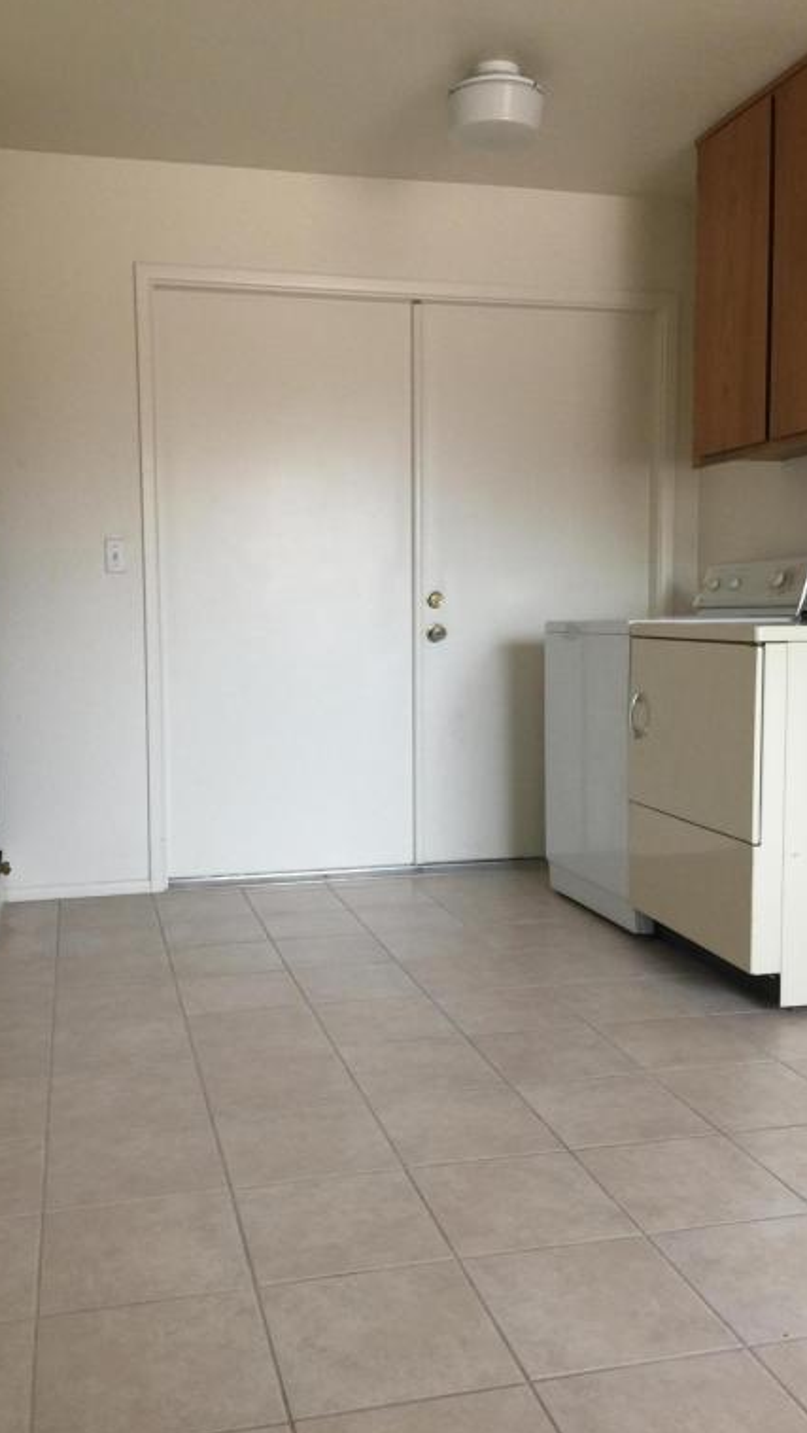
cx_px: 372
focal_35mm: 32
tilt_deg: -4.8
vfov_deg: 61.0
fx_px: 1216
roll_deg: -0.1
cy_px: 715
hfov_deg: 36.7
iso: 50
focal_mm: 4.15
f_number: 2.2
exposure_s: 1/30
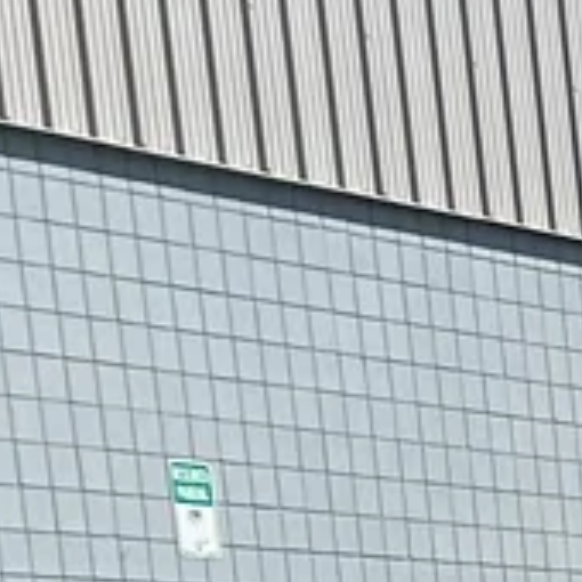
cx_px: 2044
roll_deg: +0.6
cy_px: 1898
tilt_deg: -15.5
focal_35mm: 203
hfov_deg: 7.2
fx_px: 3861
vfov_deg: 7.4
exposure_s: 1/3460
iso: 50
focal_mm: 5.7
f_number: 1.5
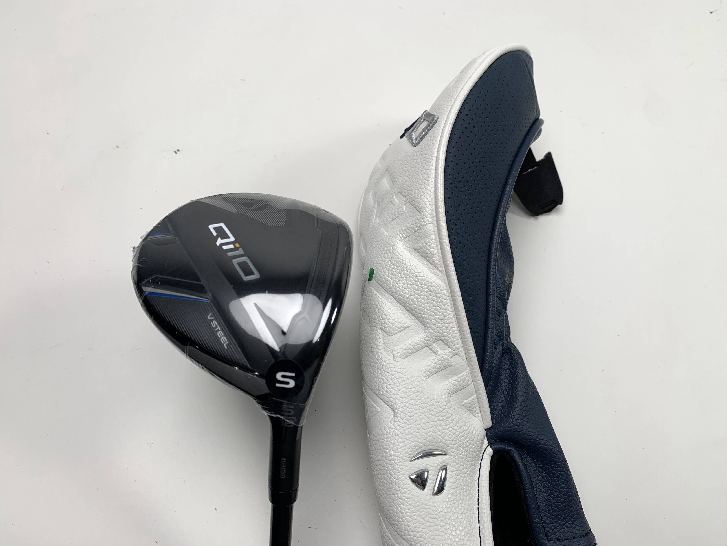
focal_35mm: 26
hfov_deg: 67.3
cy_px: 273
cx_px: 364
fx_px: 546
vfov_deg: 53.1
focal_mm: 4.25
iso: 25
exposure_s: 1/272
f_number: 1.8
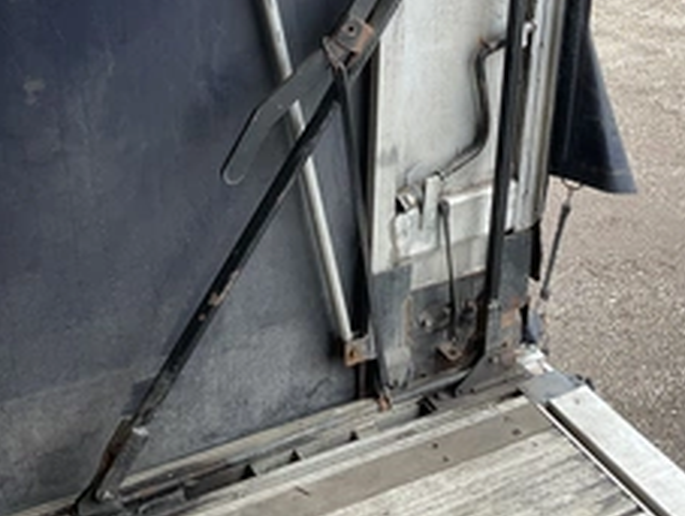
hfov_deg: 37.4
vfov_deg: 28.1
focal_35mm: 51
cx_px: 380
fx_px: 1011
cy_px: 109
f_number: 1.8
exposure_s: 1/173
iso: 20
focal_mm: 3
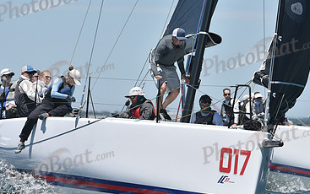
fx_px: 4490
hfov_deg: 4.0
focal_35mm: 531
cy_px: 110
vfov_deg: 2.5
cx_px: 159
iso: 250
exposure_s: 1/1000
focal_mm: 330
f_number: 7.1
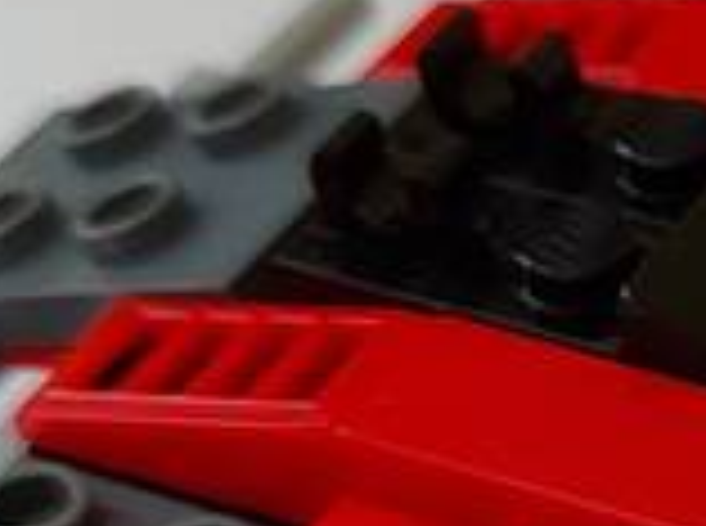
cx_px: 1201
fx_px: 2808
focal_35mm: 138
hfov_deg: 13.2
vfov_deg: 10.6
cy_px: 519
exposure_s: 1/50
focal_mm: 5.23
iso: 250
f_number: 1.8
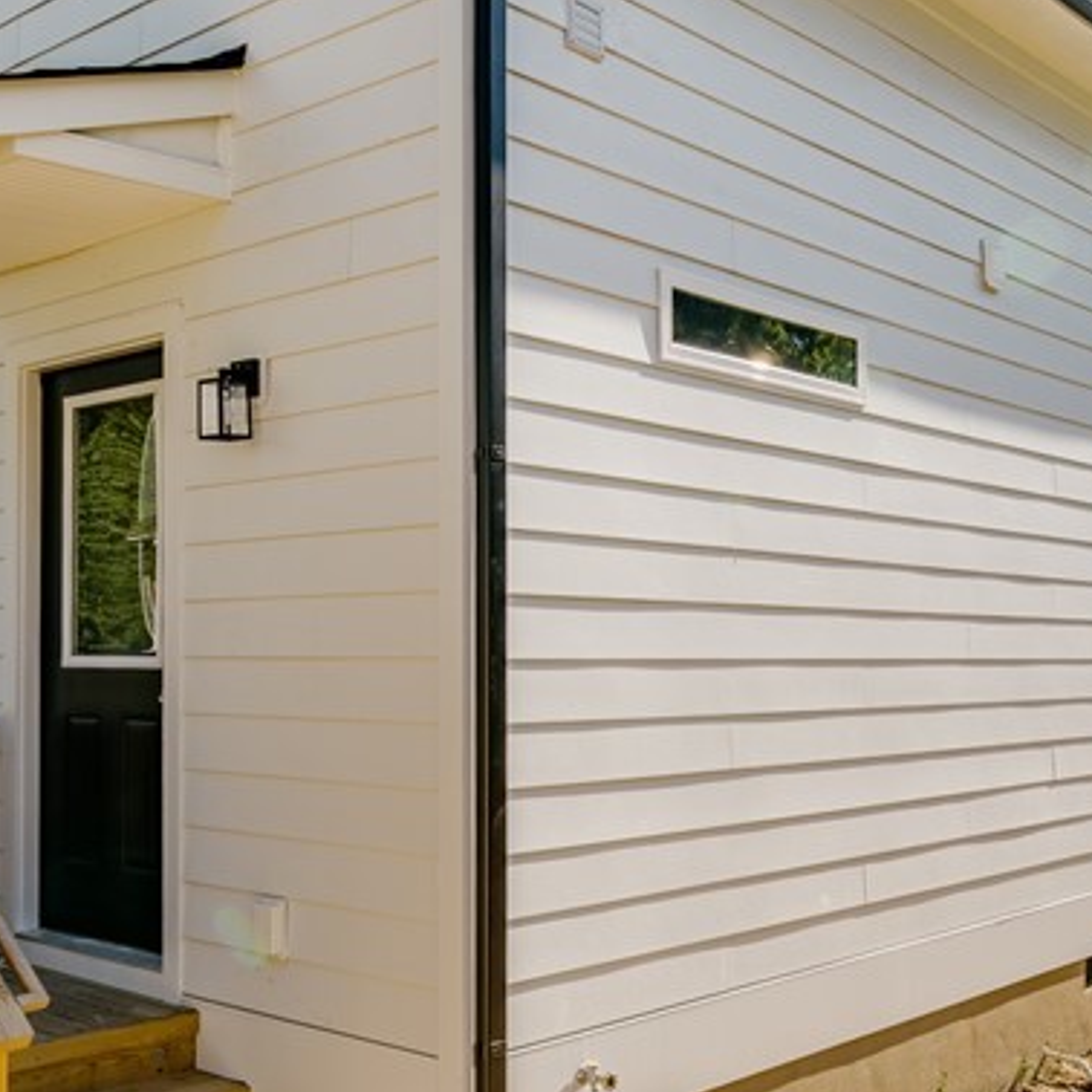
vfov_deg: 41.2
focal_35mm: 40
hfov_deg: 41.6
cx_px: 529
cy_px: 706
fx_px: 1435
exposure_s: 1/640
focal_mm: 11
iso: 100
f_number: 8
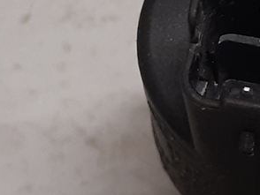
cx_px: 246
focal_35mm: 181
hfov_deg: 10.8
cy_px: 127
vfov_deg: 8.2
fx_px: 1361
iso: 125
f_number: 1.7
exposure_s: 1/50
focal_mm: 3.93
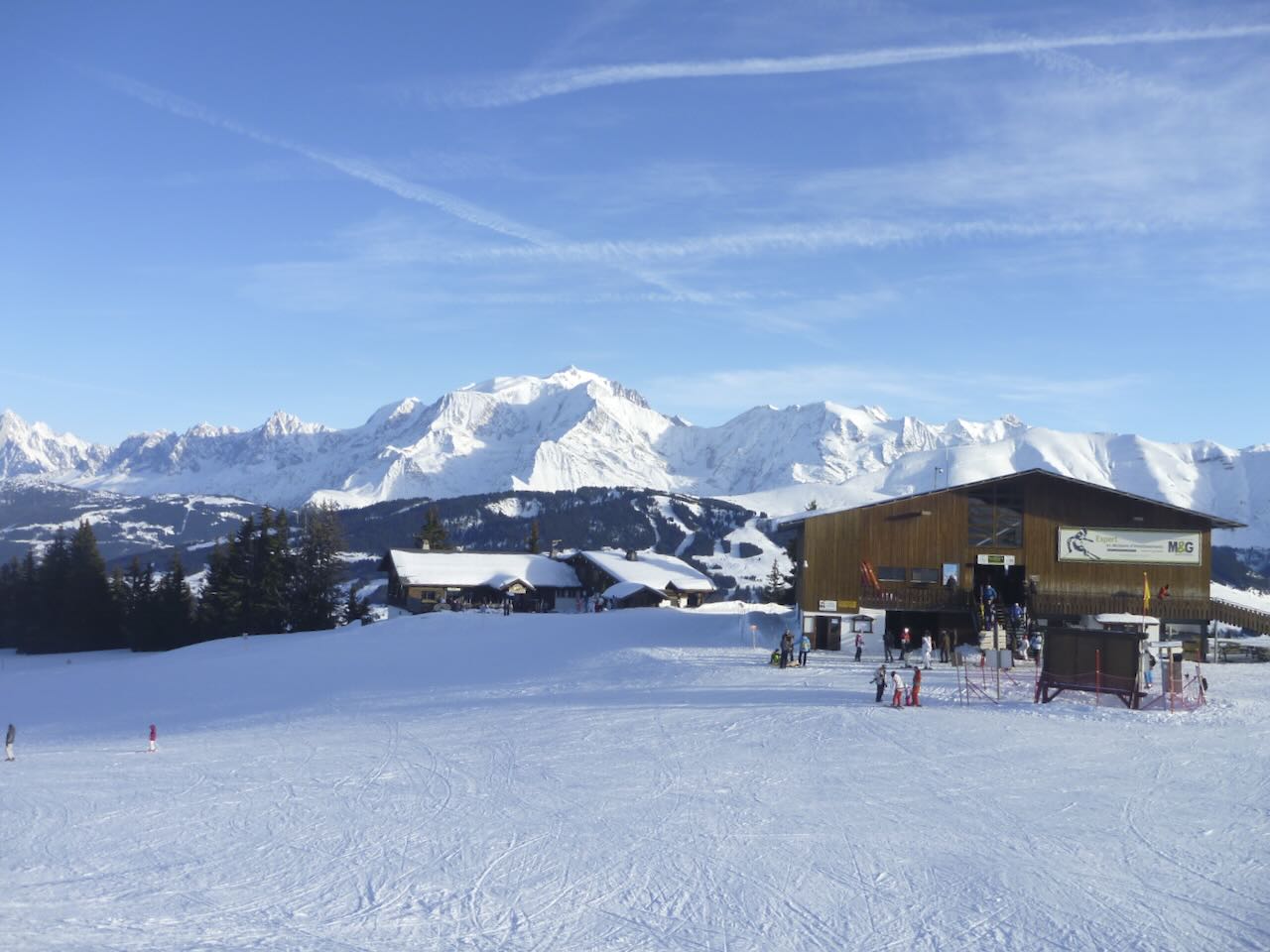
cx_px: 635
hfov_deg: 63.4
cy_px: 476
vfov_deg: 49.7
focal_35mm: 28
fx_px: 1027
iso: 80
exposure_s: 1/500
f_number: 3.3
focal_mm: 4.9
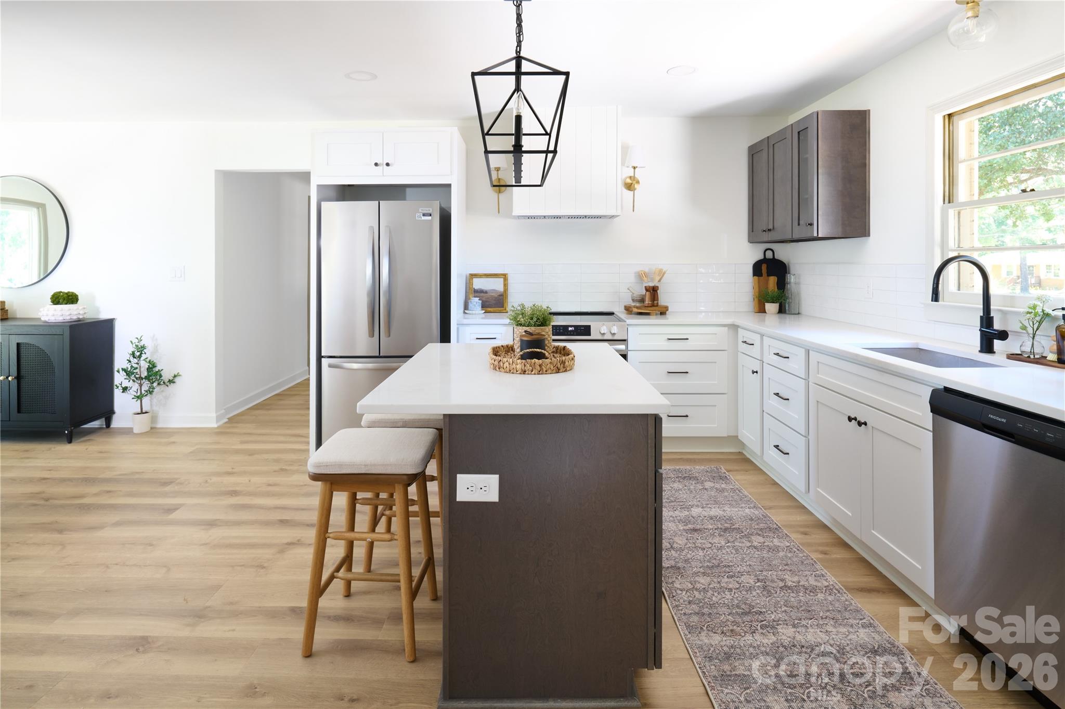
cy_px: 354
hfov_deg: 86.9
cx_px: 532
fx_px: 562
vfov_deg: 64.5
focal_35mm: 19
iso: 250
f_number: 11
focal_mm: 19
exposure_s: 1/2
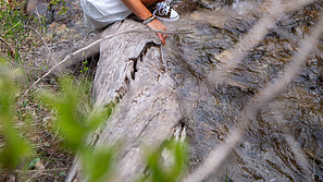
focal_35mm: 92
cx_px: 162
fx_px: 788
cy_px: -31
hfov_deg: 23.2
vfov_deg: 12.9
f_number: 4
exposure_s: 1/125
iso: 1250
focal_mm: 58
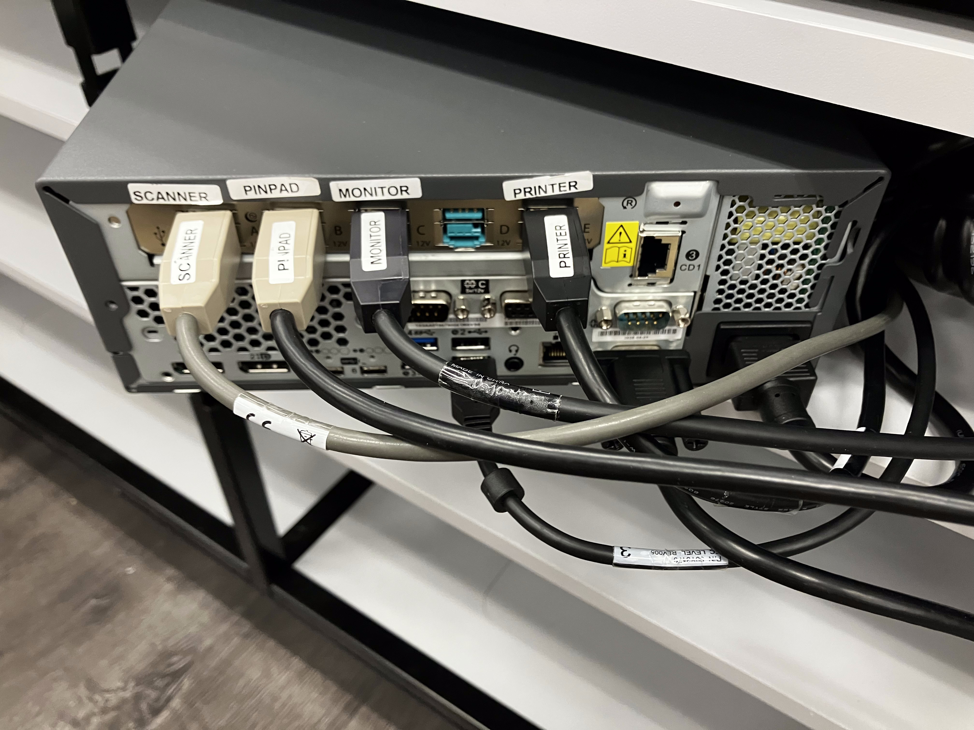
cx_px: 487
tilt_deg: -41.7
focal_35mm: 28
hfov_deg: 63.4
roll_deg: -0.5
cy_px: 365
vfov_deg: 49.7
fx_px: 788
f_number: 1.8
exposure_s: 1/60
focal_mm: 3.99
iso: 200
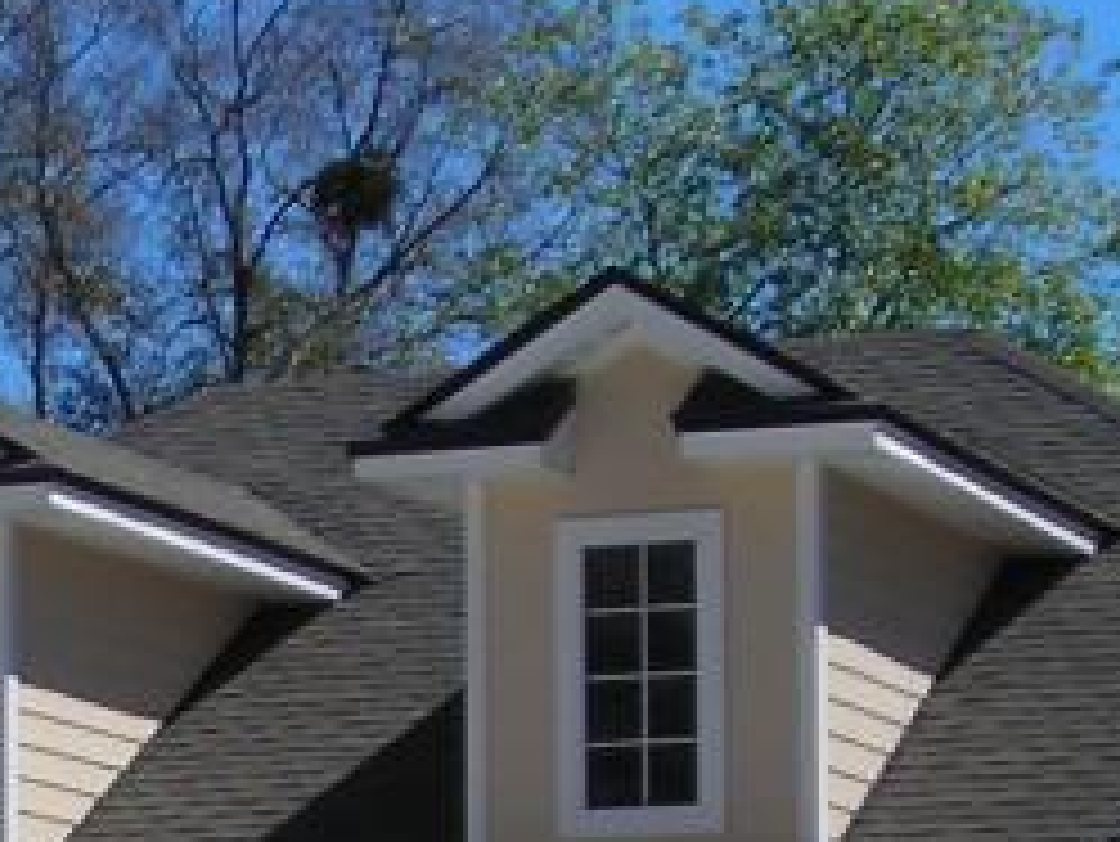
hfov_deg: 10.0
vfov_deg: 7.5
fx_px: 6312
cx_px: -72
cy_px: 1373
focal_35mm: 195
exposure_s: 1/285
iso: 50
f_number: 6.4
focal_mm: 6.3
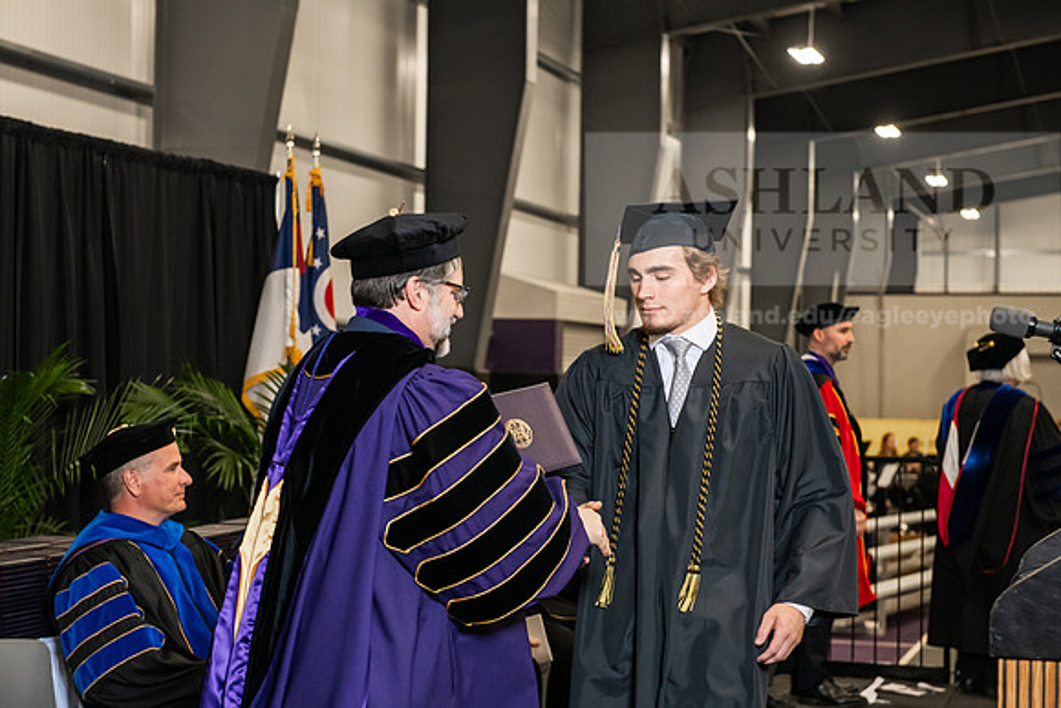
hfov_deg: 28.8
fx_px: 2063
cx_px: 530
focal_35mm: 70
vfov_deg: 19.5
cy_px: 354
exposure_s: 1/200
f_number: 5
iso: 2500
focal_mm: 70
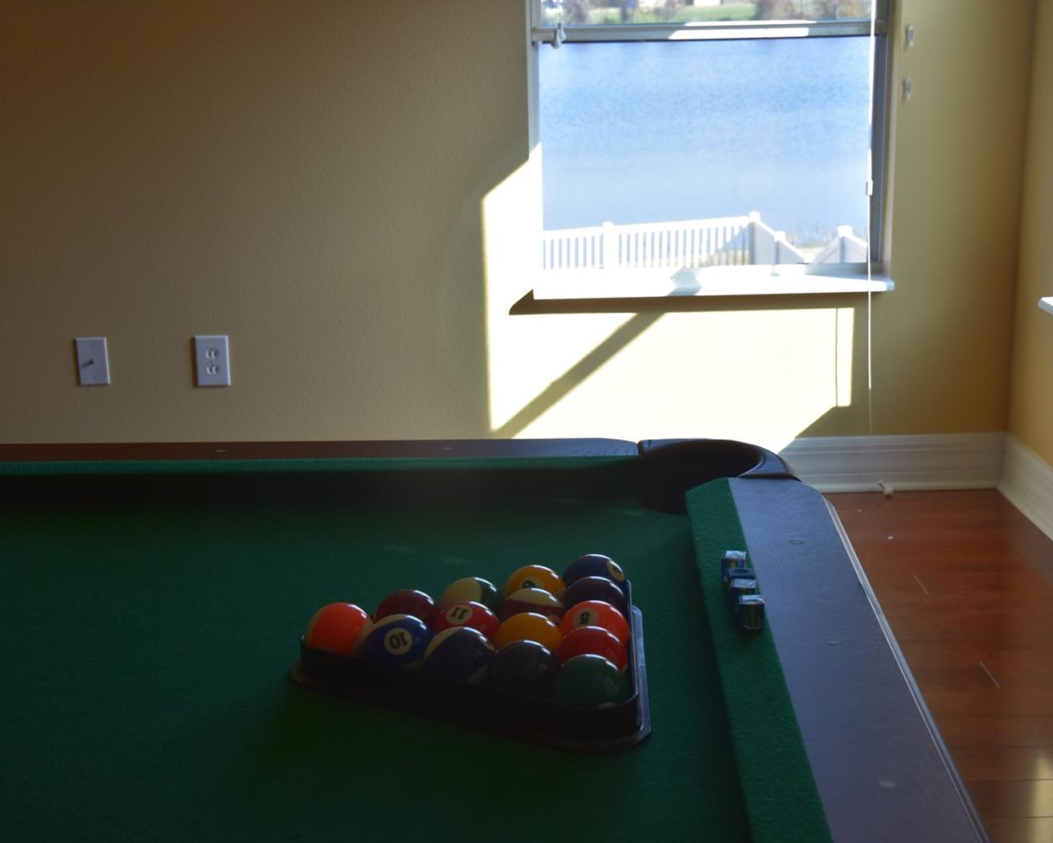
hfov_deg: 34.1
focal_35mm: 55
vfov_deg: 27.6
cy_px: 427
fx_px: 1714
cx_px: 551
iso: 280
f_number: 10
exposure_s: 1/60
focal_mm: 32
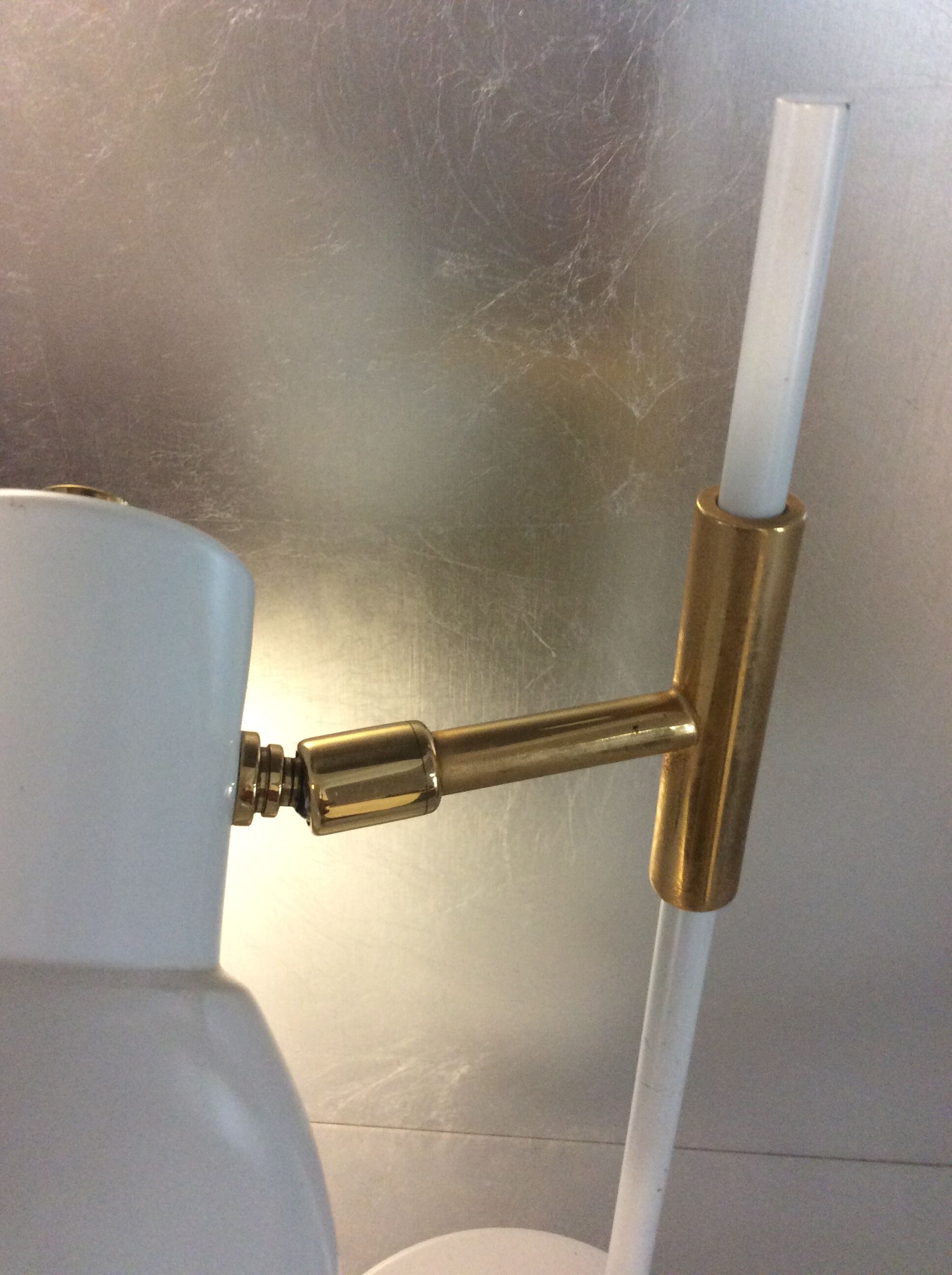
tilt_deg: -32.3
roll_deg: +0.7
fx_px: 1177
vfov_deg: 56.9
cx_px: 476
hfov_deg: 44.1
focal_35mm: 32
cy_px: 638
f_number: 2.4
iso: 160
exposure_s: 1/25
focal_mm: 3.3
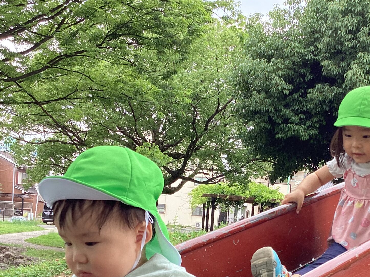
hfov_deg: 34.7
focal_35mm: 55
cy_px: 235
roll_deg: -3.8
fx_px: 588
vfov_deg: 25.9
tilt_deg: -1.4
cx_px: 242
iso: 25
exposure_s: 1/125
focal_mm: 3.3
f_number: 2.4
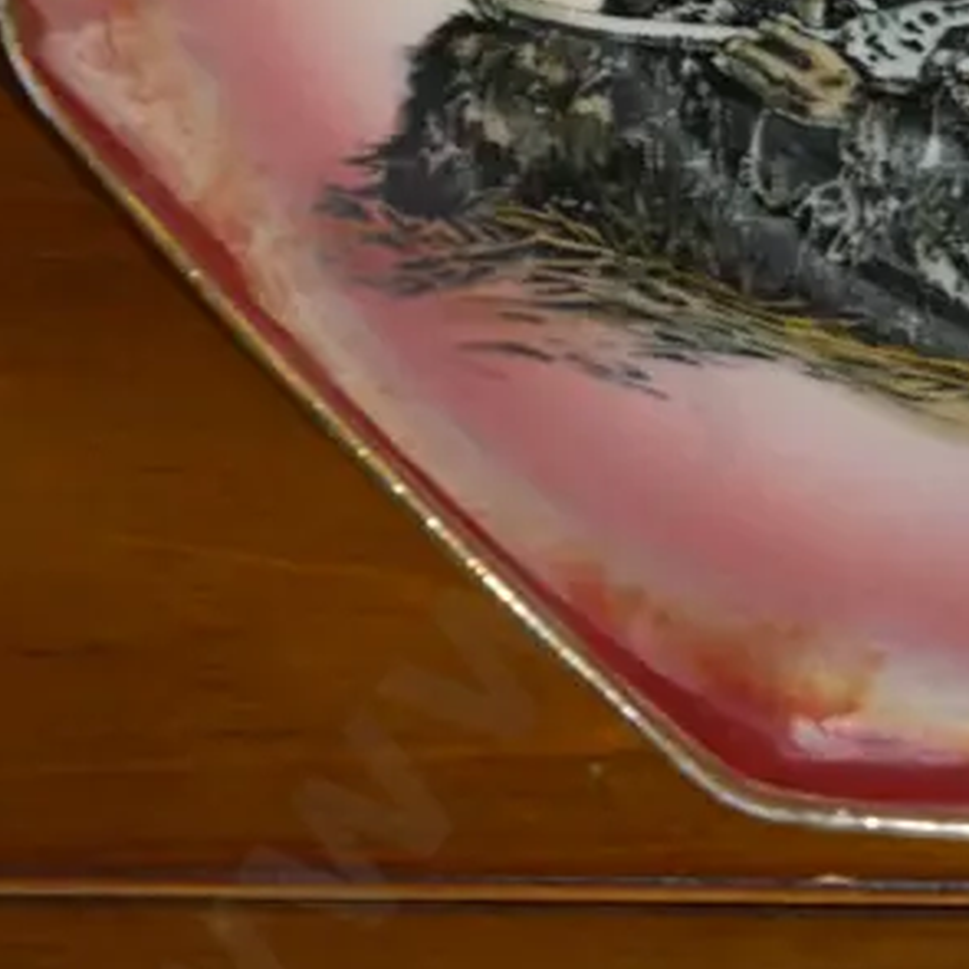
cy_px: -233
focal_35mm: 129
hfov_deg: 13.2
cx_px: 1155
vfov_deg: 13.1
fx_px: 4085
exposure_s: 1/60
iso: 400
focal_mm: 21
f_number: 4.6
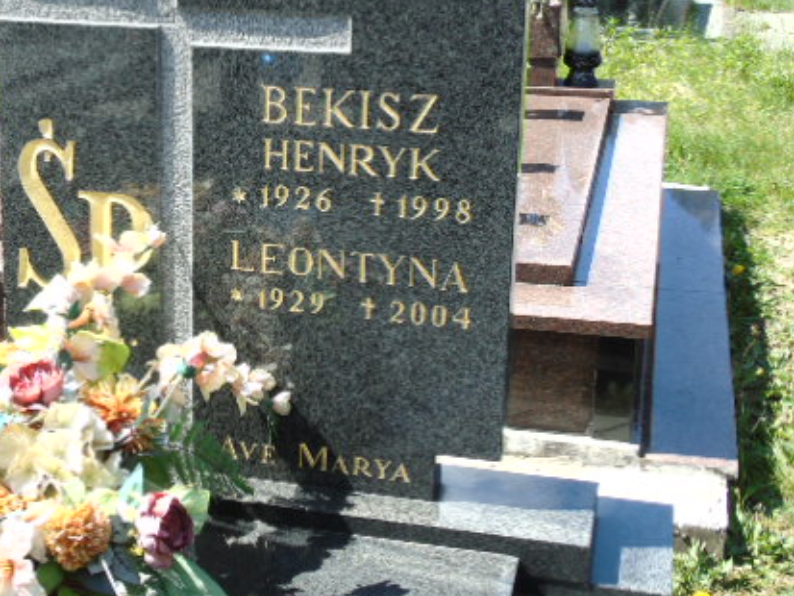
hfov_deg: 30.8
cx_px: 231
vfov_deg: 23.5
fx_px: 1423
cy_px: 194
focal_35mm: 62
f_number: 3.9
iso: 80
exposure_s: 1/320
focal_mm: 7.1
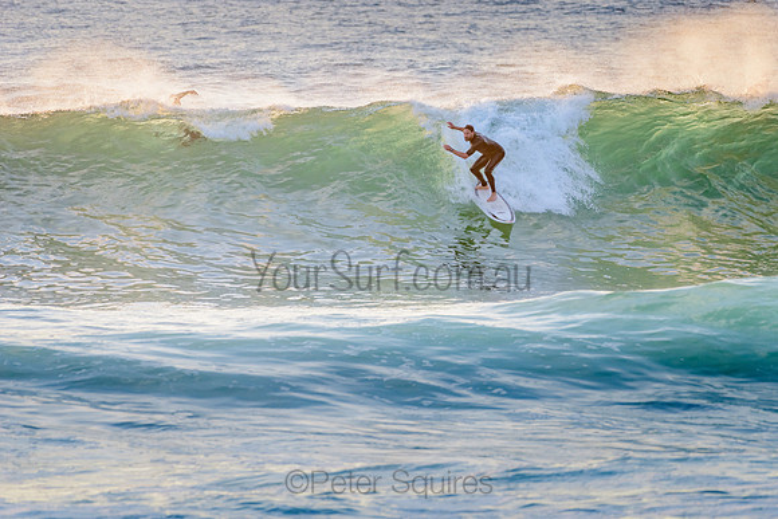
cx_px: 477
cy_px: 202
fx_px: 13246
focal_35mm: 613
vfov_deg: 2.2
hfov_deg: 3.4
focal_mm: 500
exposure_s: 1/320
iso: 320
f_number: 5.6
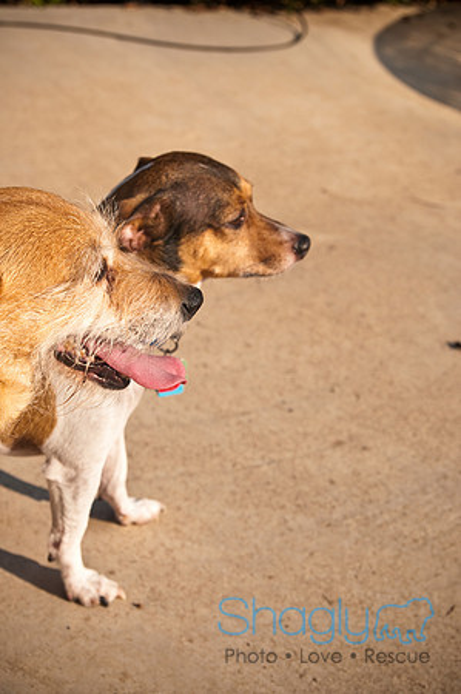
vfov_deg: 35.1
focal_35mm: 57
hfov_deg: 23.7
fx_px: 1097
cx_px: 230
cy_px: 347
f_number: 5.6
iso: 200
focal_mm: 38
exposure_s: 1/1000
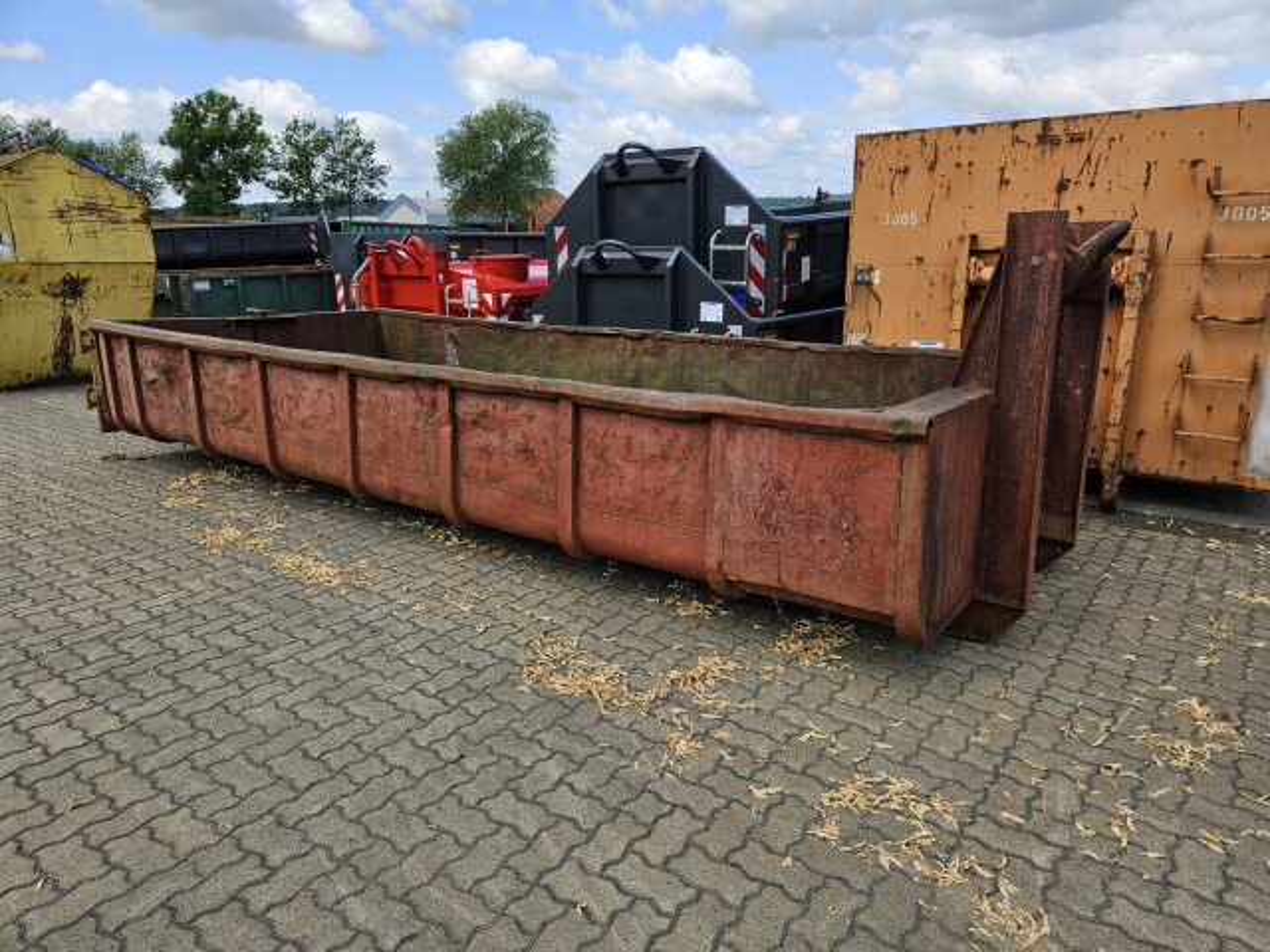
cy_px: 476
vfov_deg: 58.9
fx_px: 844
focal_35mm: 23
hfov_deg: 73.9
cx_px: 635
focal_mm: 5.4
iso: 25
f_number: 1.8
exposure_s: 1/997
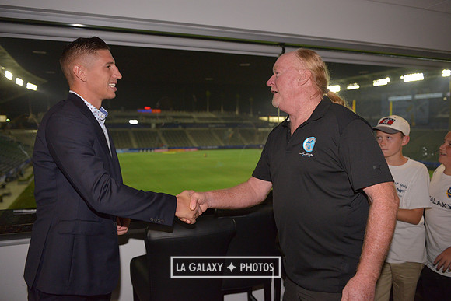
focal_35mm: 31
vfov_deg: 42.3
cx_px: 226
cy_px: 150
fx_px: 388
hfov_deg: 60.3
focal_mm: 31
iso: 2500
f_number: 3.2
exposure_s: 1/1600
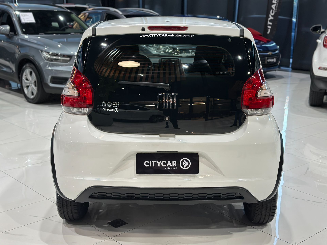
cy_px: 122
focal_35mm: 48
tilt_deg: -13.5
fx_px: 453
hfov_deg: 39.7
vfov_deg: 30.3
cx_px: 164
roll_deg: -1.1
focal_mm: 6.86
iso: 160
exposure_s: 1/120
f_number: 1.78
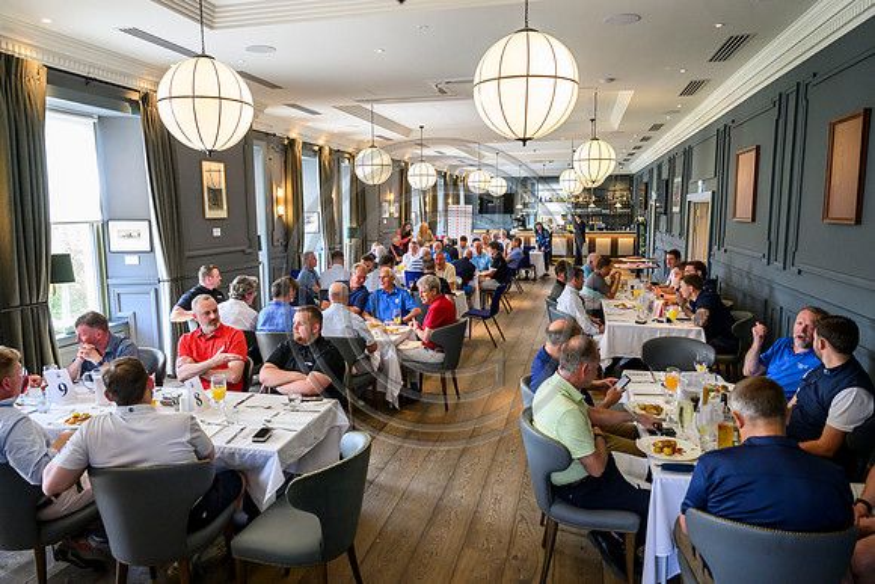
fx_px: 583
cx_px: 438
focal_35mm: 24
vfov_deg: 53.2
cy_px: 292
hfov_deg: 73.7
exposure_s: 1/640
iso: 5000
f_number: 3.5
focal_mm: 24
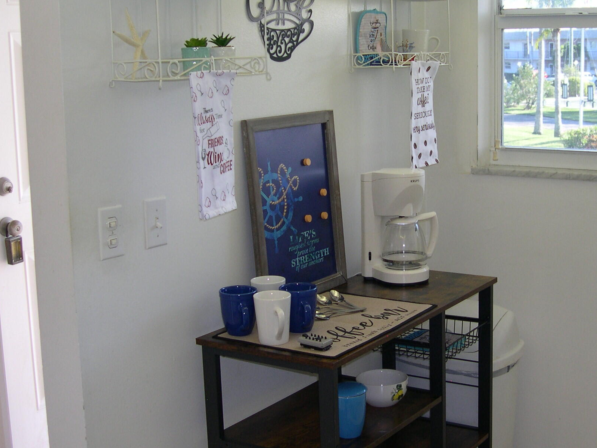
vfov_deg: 27.0
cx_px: 374
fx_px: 931
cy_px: 186
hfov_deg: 35.3
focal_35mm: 54
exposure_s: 1/90.3
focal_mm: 8
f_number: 2.8
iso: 100
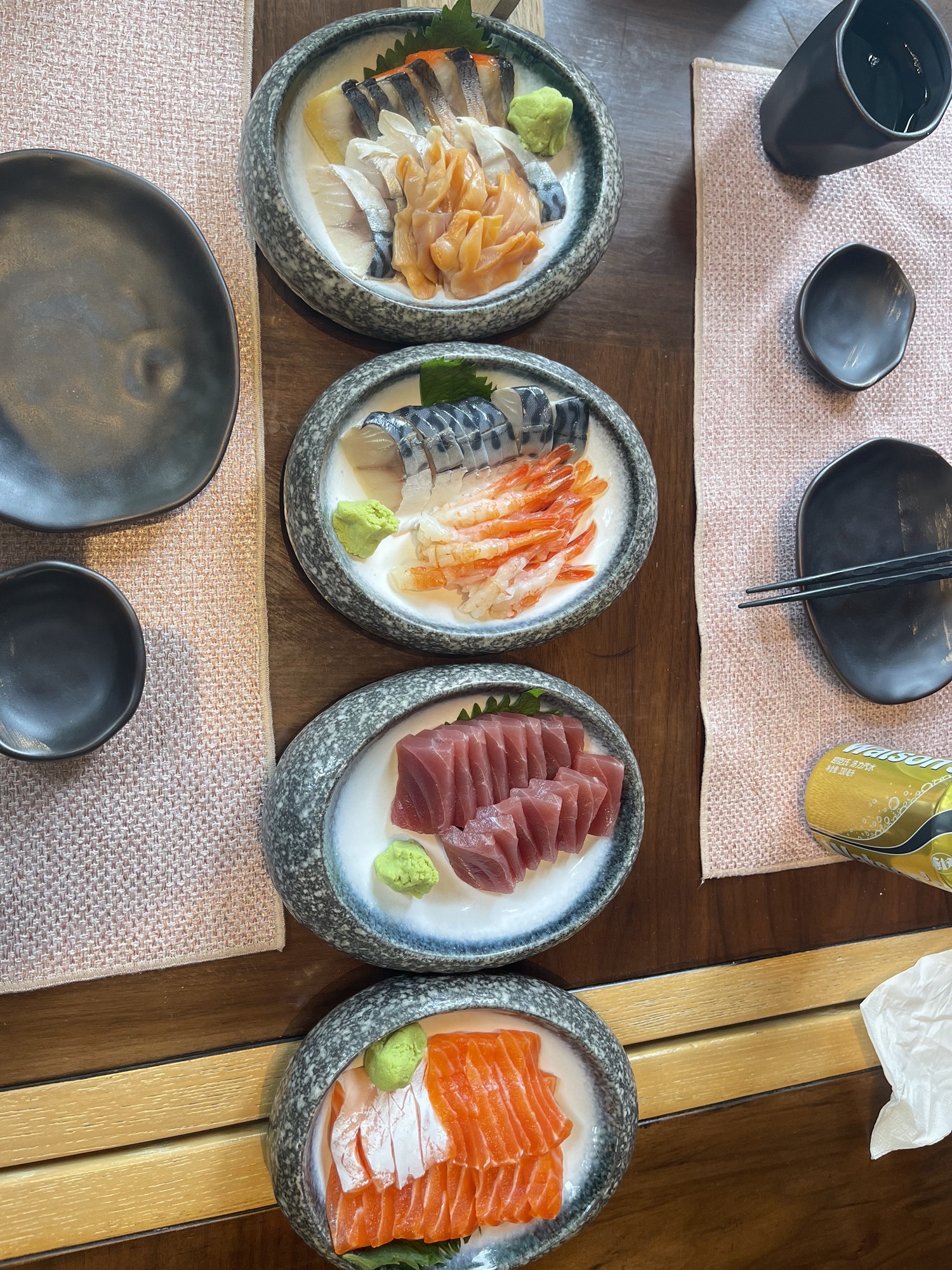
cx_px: 476
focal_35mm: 25
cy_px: 635
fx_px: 917
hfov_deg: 54.9
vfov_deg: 69.4
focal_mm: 5.1
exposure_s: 1/117
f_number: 1.6
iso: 100
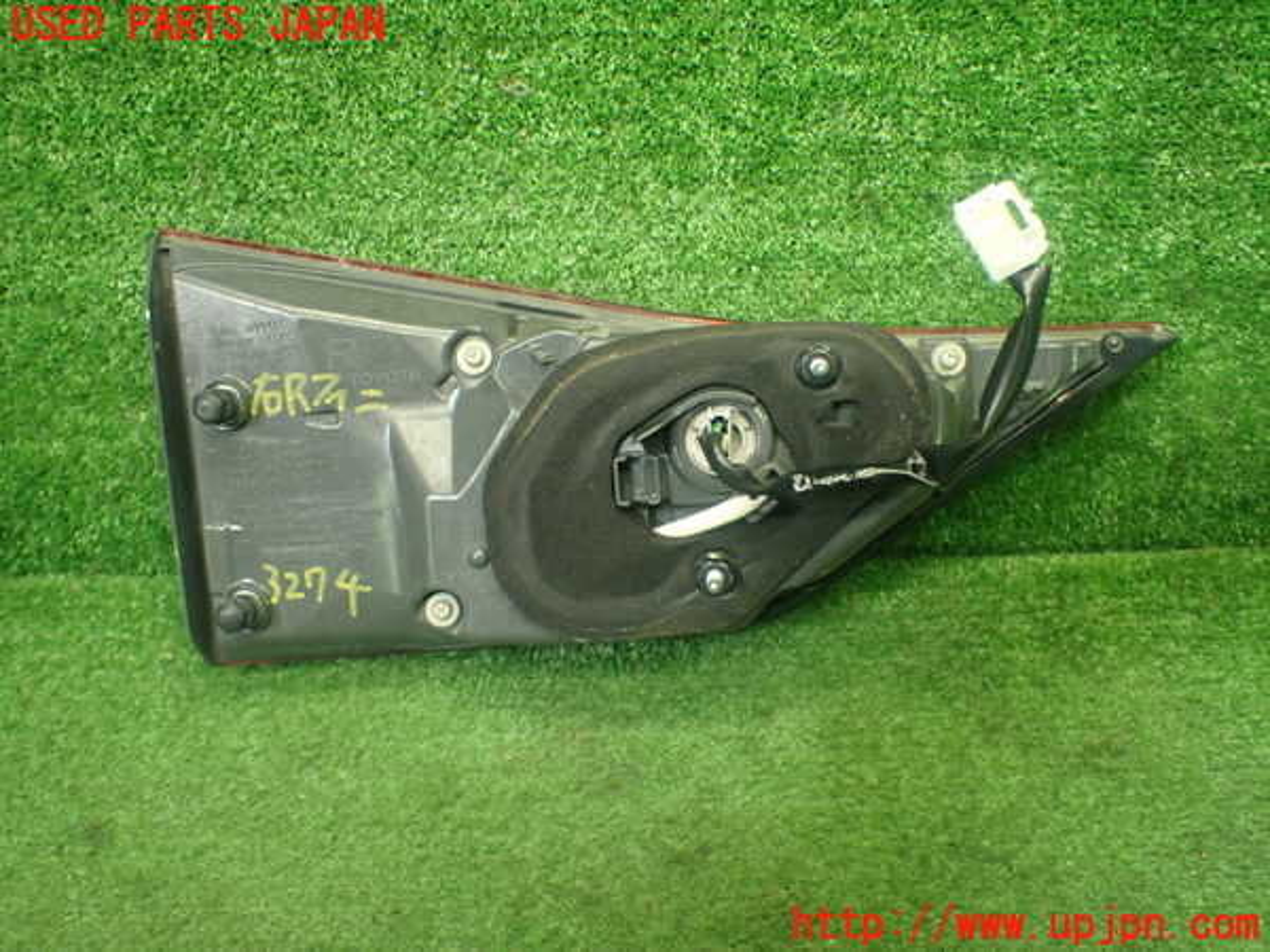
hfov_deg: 60.0
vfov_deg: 46.8
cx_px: 635
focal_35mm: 30
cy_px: 476
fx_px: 1101
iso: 640
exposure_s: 1/125
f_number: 2.3
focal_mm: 5.4
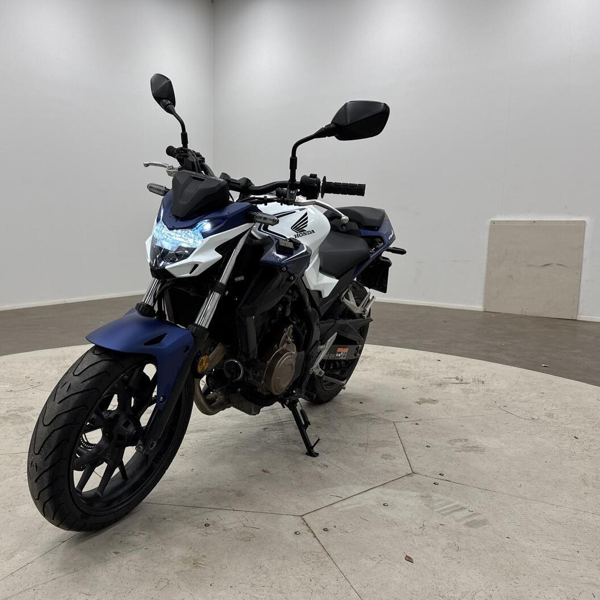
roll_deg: -0.8
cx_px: 227
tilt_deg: -8.3
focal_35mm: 29
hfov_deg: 55.0
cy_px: 303
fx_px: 569
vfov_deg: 55.6
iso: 100
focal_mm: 6.76
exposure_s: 1/100
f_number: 1.78
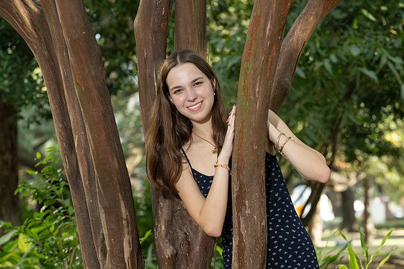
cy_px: 134
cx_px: 202
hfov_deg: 13.2
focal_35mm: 155
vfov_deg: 8.9
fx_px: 1740
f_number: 8
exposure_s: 1/200
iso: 1000
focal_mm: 155
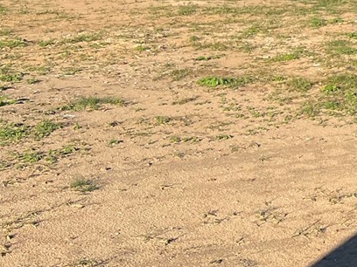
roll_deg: -3.4
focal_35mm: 102
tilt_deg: -1.4
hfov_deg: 15.6
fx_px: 1052
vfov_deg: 13.8
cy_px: -107
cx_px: 698
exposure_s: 1/4274
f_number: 1.5
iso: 50
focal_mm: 5.7
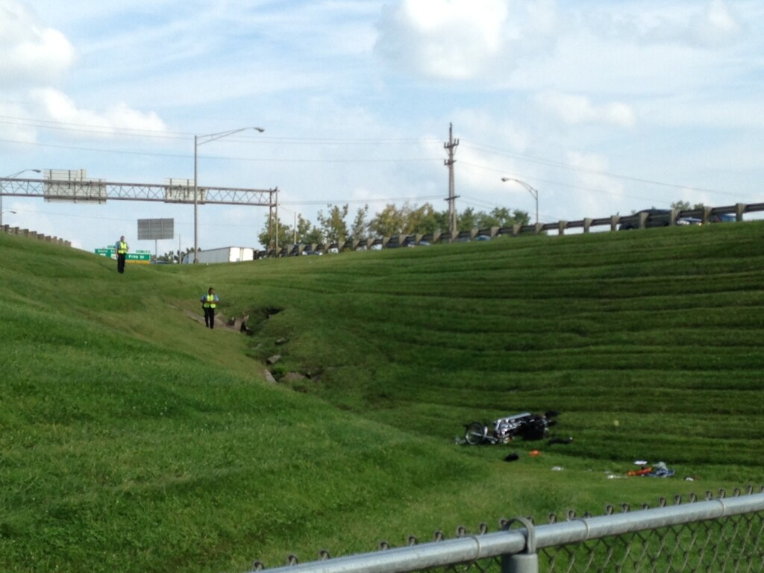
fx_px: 728
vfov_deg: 42.9
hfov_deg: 55.4
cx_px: 382
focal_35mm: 33
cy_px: 286
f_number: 2.4
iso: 50
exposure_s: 1/1153
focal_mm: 4.12
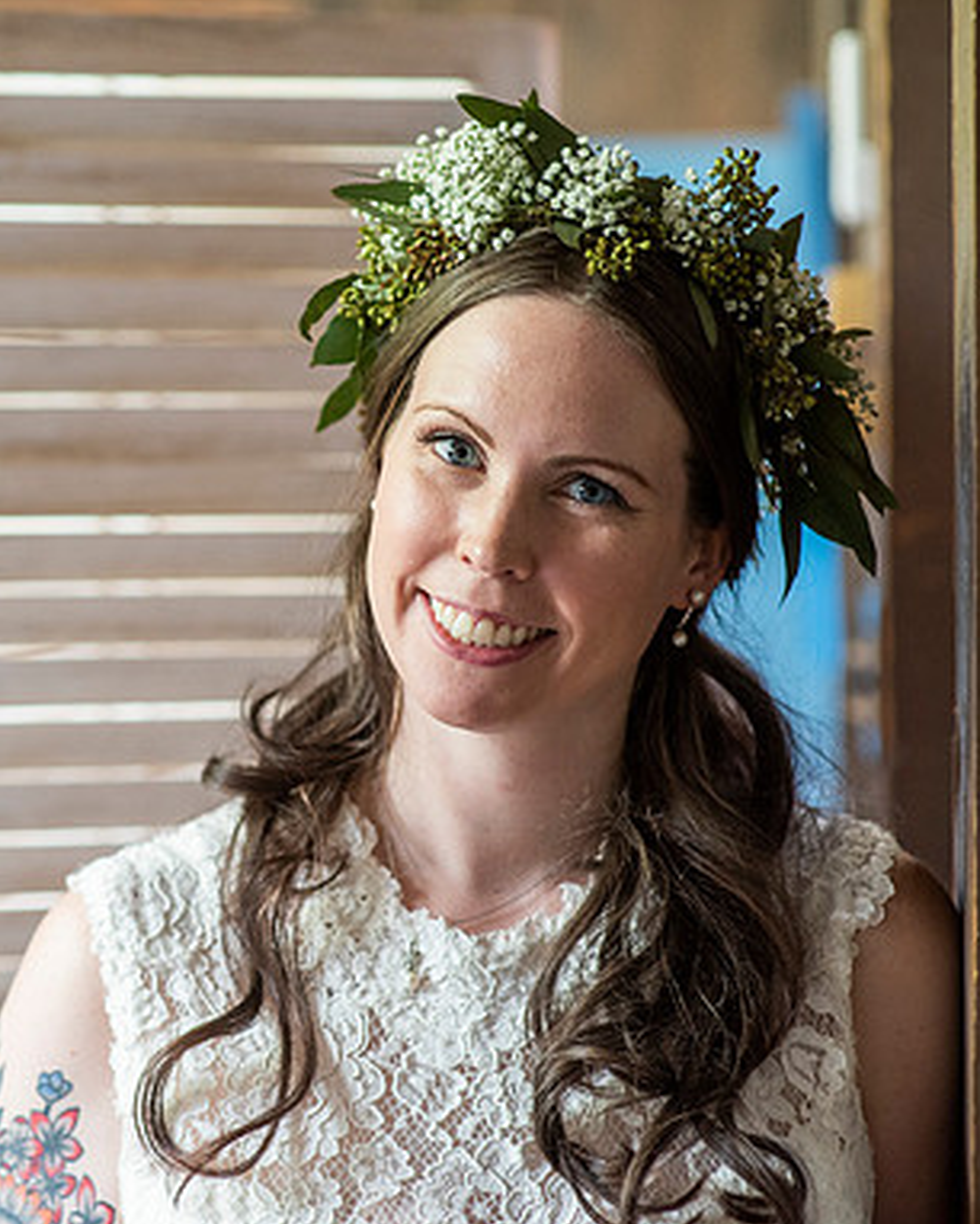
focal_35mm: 121
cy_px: 617
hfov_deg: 12.7
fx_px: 4383
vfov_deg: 15.9
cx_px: 106
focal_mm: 85
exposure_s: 1/200
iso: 1600
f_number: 2.5
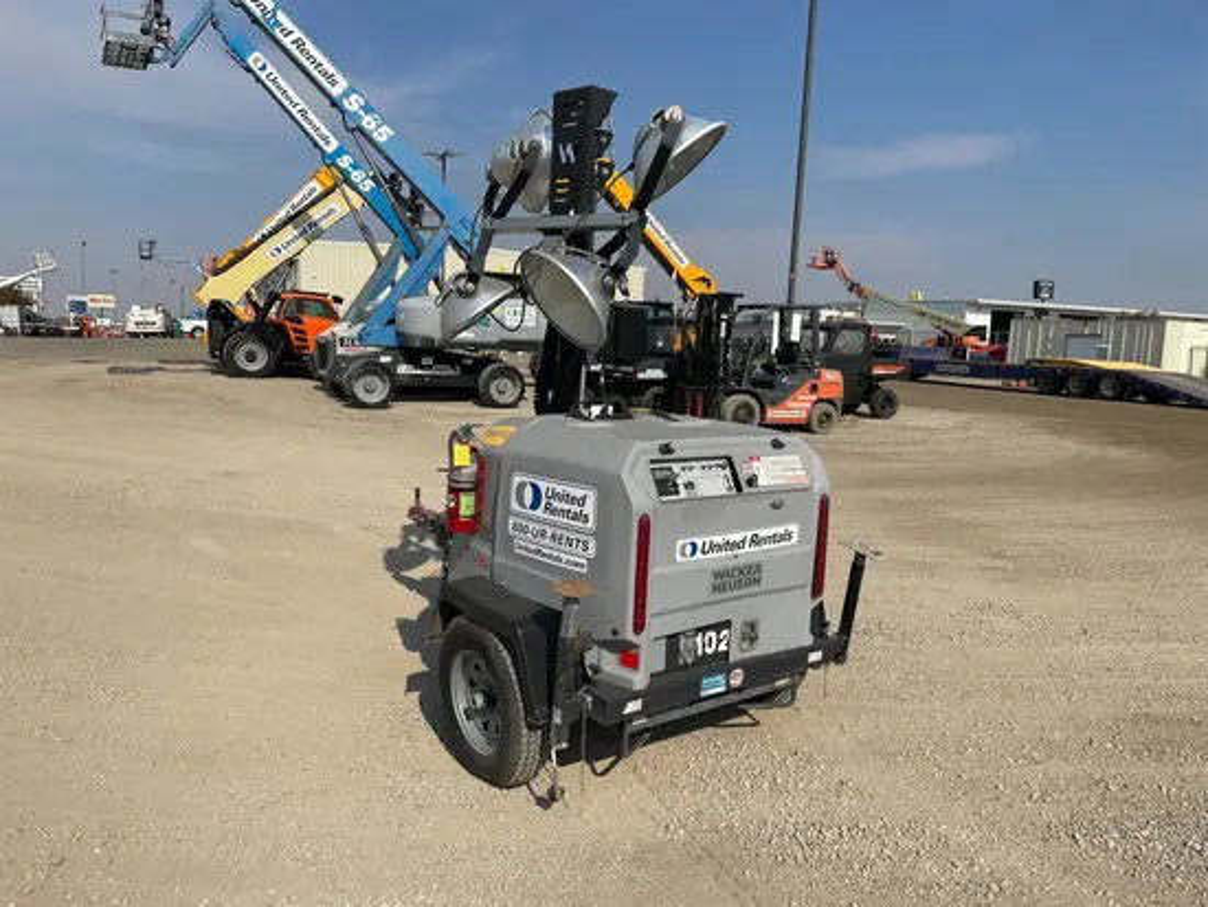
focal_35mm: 26
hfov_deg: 67.3
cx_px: 604
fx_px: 908
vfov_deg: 53.1
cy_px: 454
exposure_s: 1/6135
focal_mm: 4.2
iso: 32
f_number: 1.6
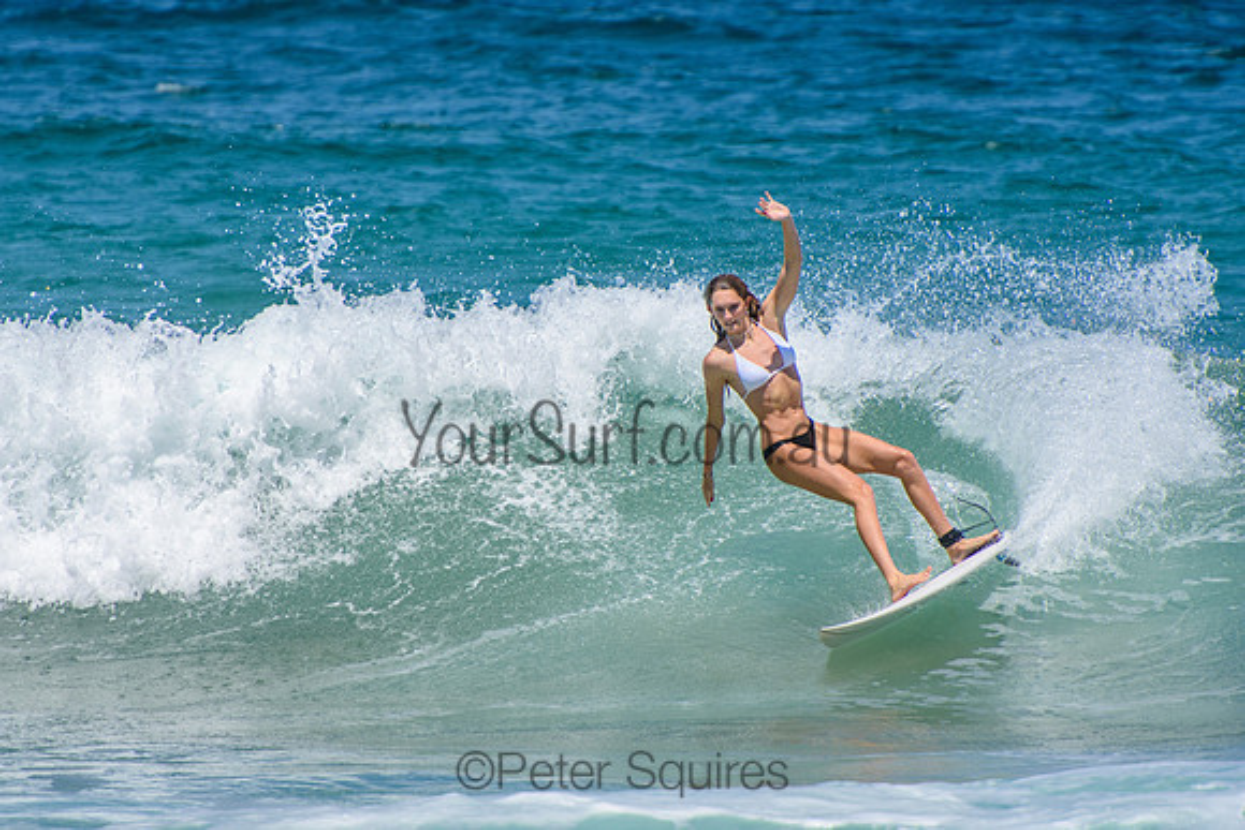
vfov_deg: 2.3
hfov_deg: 3.4
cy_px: 415
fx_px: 20754
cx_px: 622
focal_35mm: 600
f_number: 5.6
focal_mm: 400
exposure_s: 1/2000
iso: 250
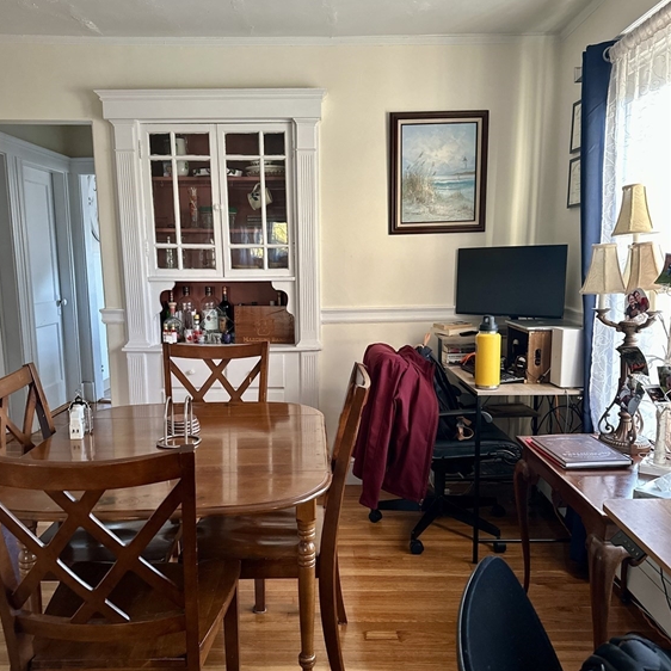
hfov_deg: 55.6
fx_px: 636
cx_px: 328
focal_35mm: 29
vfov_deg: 55.6
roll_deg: +0.0
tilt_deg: -9.3
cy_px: 358
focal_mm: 6.86
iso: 500
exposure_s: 1/60
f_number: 1.78
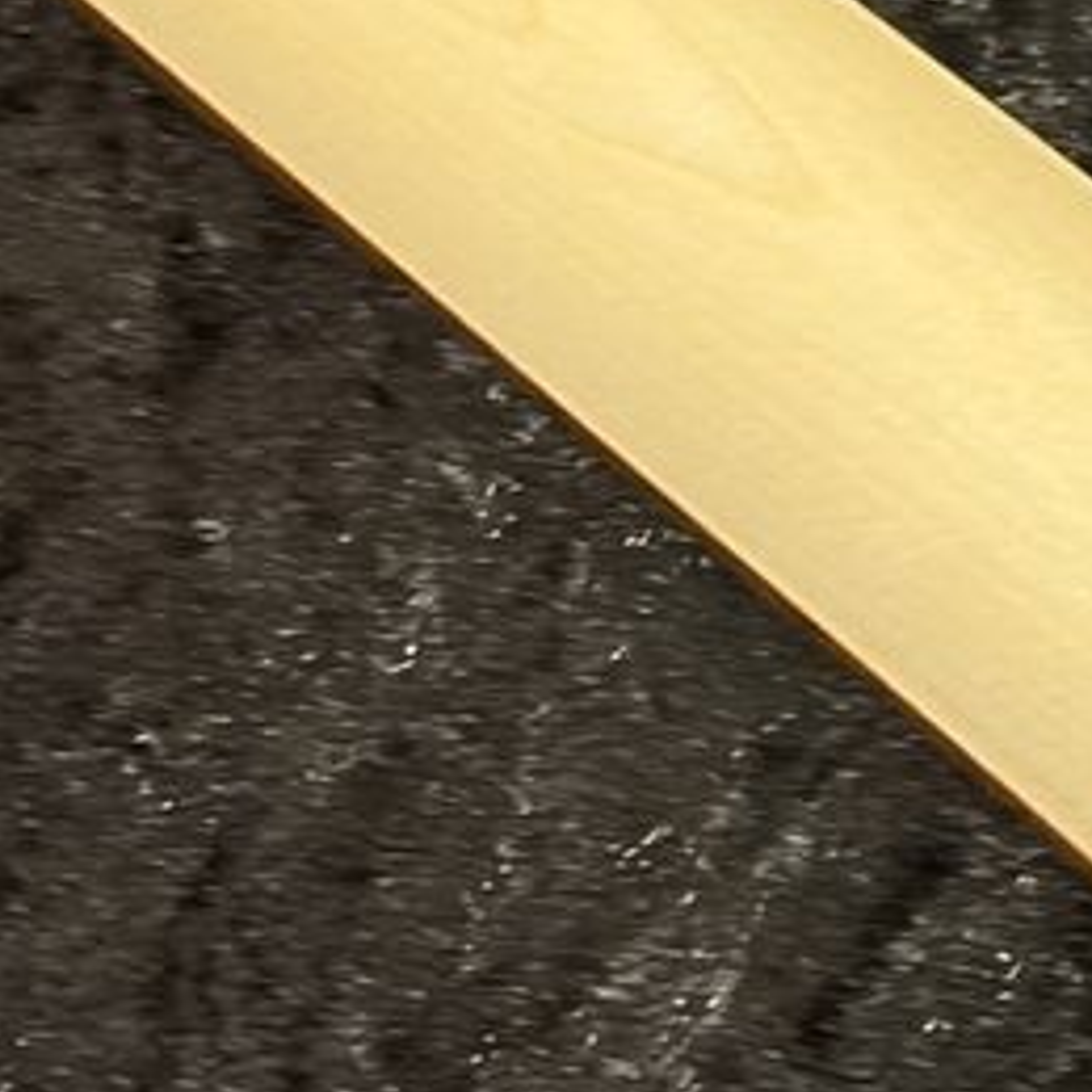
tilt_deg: -62.7
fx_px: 8066
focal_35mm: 226
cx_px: 903
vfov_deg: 7.7
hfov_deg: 7.7
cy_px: 311
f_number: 1.6
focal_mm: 5.96
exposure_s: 1/40
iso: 200
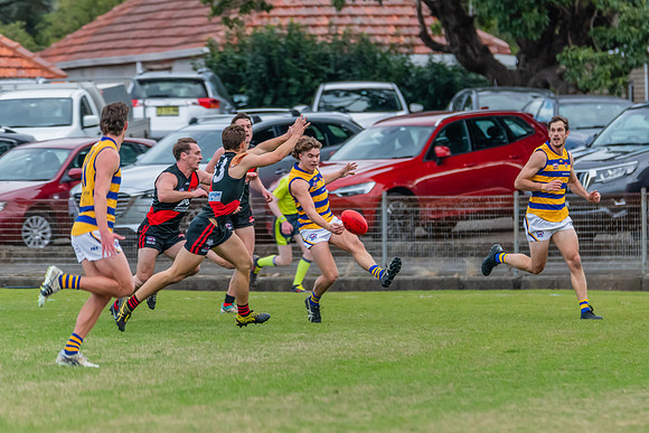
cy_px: 177
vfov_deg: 2.6
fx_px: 9513
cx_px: 402
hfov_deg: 3.9
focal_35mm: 528
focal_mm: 380
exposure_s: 1/1600
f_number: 6
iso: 1600
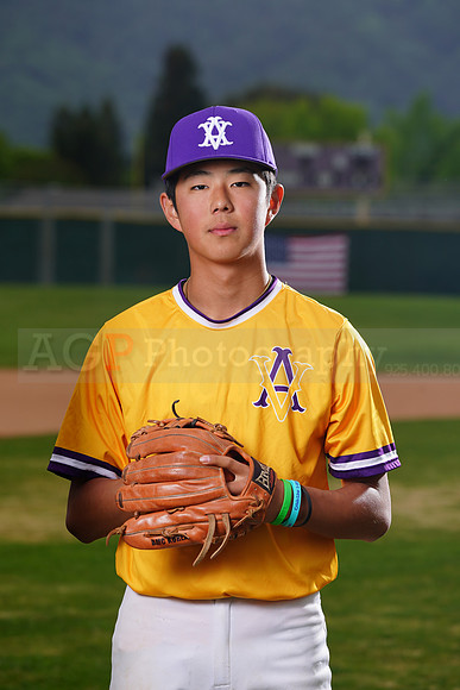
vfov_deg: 10.3
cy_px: 345
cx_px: 230
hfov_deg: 6.9
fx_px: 3831
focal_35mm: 200
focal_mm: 200
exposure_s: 1/250
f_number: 8
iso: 100
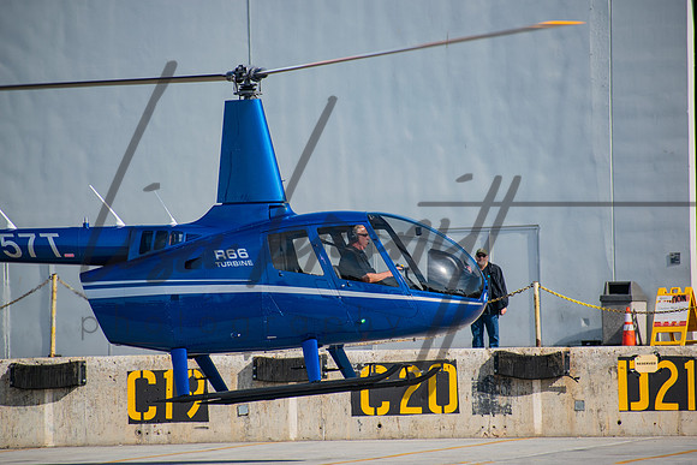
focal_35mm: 330
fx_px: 6390
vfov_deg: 4.2
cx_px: 348
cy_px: 232
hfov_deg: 6.2
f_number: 5.6
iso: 100
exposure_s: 1/500
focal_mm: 220
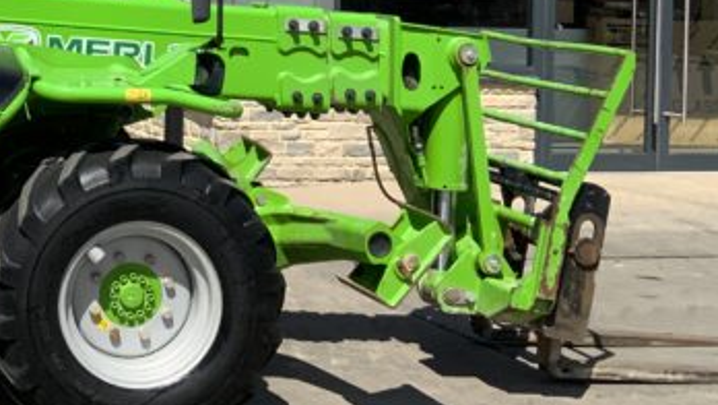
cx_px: -87
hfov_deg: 21.6
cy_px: -76
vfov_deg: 12.7
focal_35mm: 93
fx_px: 1771
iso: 16
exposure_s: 1/2141
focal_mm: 3
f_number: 1.8
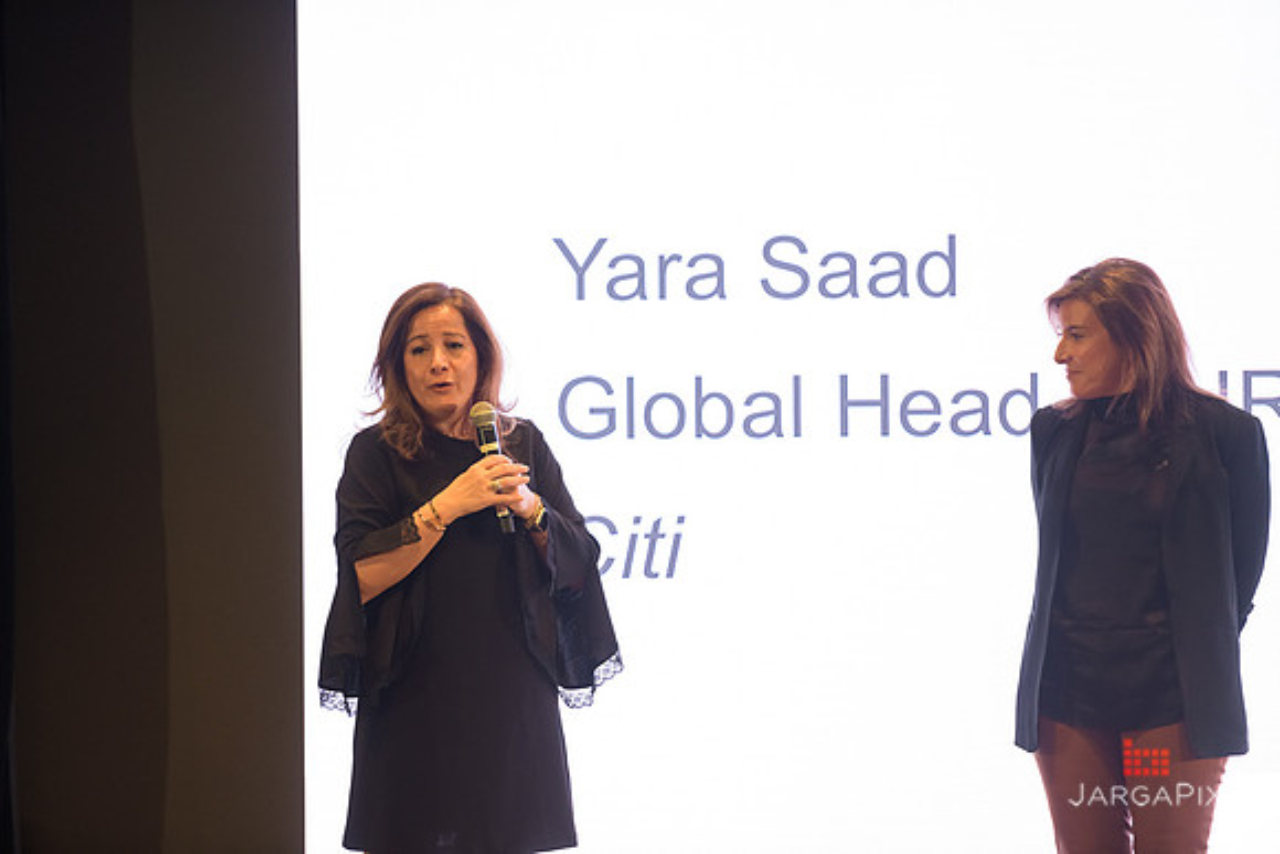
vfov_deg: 7.0
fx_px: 6935
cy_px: 427
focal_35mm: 195
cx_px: 640
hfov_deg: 10.5
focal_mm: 195
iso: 1250
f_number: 3.2
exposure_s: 1/200
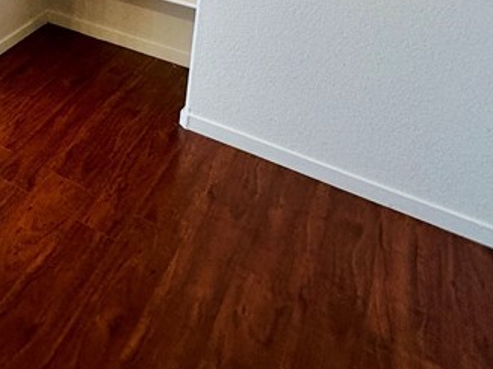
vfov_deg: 26.4
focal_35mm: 44
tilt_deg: -10.1
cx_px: -122
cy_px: -142
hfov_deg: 33.4
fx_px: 626
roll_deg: -0.5
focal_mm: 2.22
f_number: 2.2
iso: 125
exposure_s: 1/120
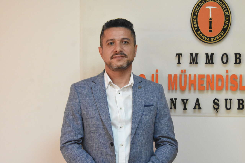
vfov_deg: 8.7
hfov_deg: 13.0
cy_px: 82
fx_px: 1072
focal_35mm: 158
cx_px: 122
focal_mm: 105
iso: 11400
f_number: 5.6
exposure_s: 1/500
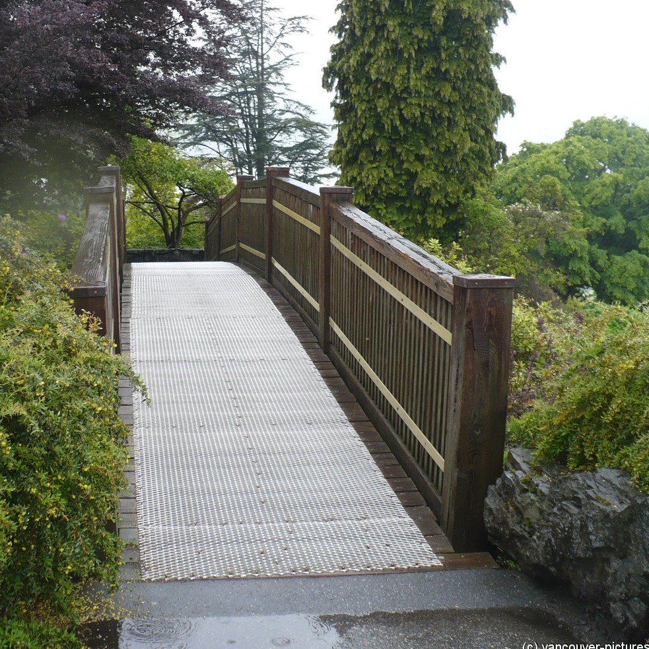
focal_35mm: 46
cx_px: 224
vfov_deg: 36.8
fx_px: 976
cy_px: 320
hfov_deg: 36.5
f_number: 2.8
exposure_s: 1/100
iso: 100
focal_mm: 6.1
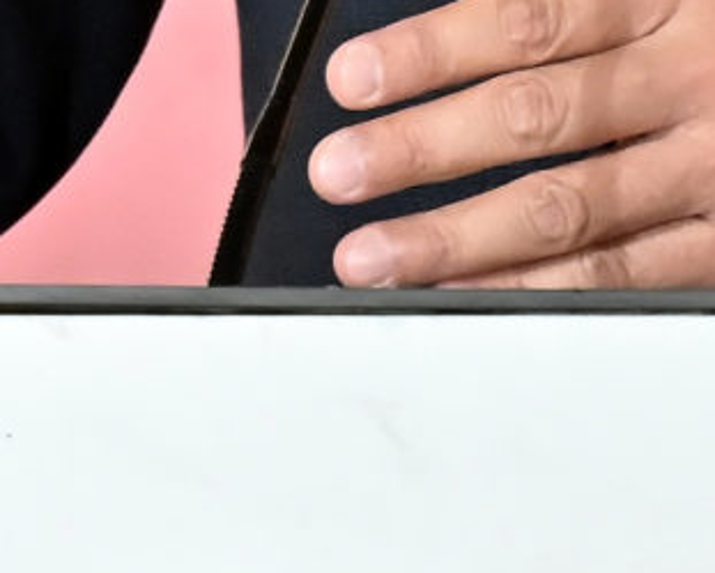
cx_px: 1195
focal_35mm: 3090
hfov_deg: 0.6
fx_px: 65409
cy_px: -931
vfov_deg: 0.5
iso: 4000
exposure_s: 1/250
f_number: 6
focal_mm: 400
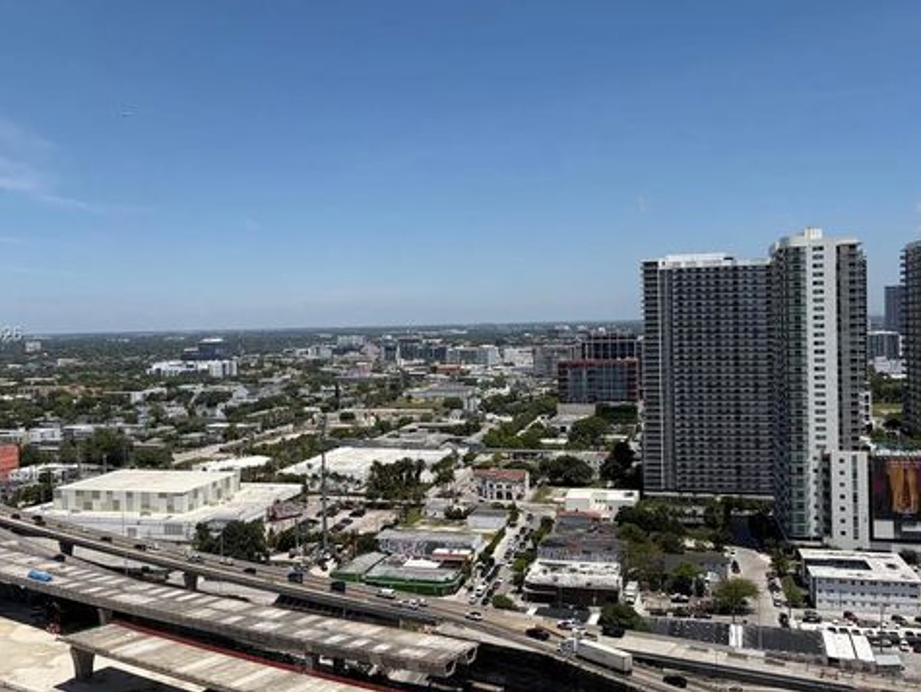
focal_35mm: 35
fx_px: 932
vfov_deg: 40.7
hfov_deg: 52.4
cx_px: 401
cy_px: 335
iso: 50
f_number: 1.6
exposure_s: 1/5814
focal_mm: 5.96
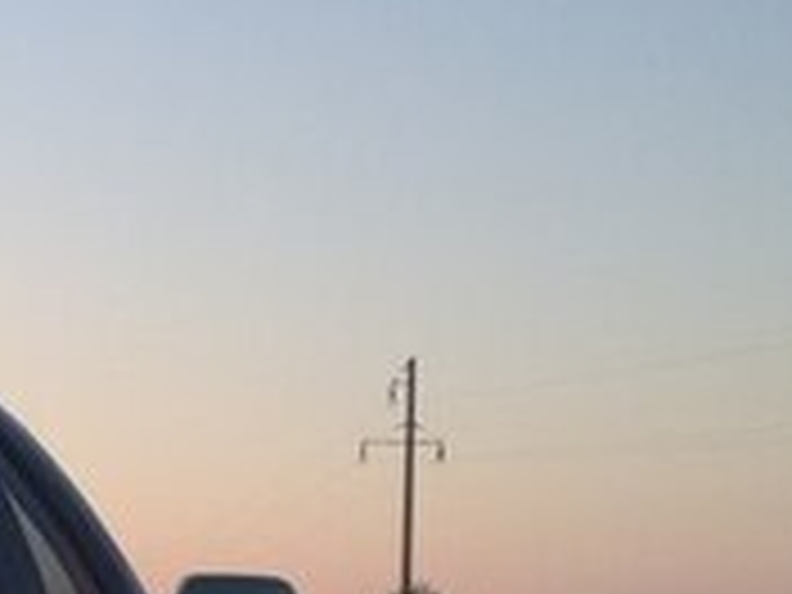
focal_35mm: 124
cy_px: 929
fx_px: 2837
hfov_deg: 14.8
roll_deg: -3.5
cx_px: -396
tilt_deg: -6.0
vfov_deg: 11.4
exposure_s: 1/187
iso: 50
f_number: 2.4
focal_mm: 4.12
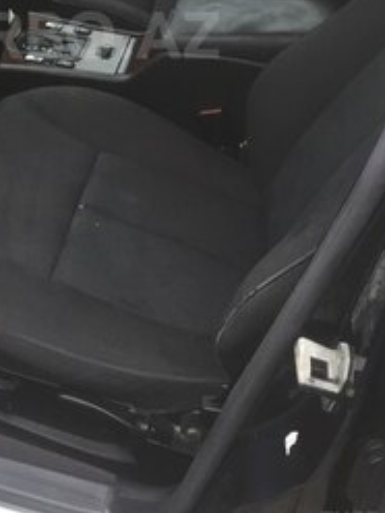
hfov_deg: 24.7
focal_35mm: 58
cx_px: 60
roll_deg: +0.2
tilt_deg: -28.6
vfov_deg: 31.4
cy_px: 35
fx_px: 860
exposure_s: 1/33
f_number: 2.2
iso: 125
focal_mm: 4.15
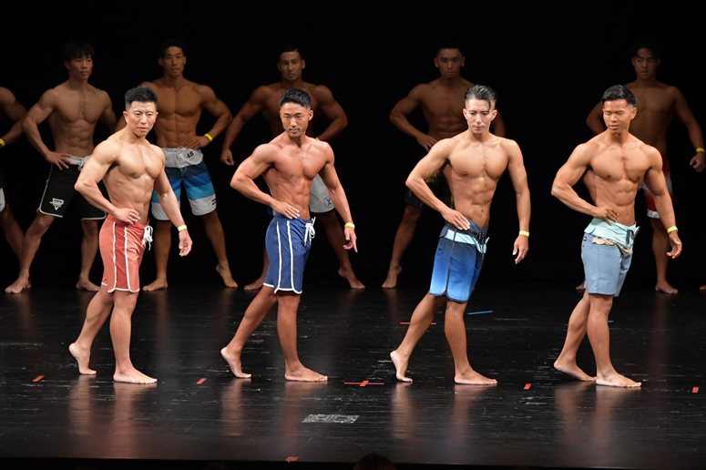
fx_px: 4254
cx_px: 353
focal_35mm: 217
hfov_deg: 9.5
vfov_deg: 6.3
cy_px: 235
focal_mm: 145
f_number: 5.6
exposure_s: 1/400
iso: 3200
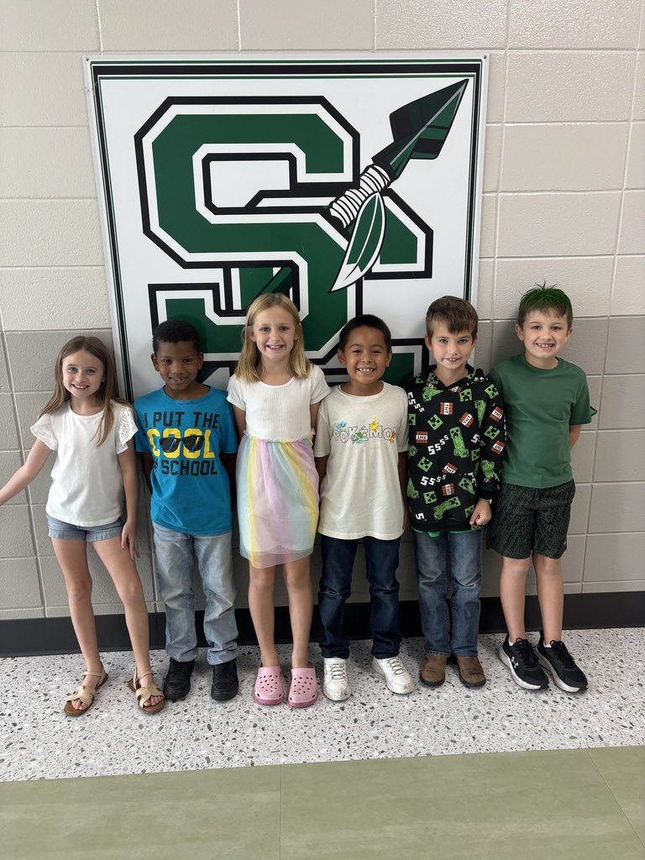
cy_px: 430
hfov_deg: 53.1
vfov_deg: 67.3
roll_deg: +0.1
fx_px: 646
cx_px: 322
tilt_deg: -16.5
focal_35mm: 26
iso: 100
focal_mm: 5.96
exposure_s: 1/120
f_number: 1.6
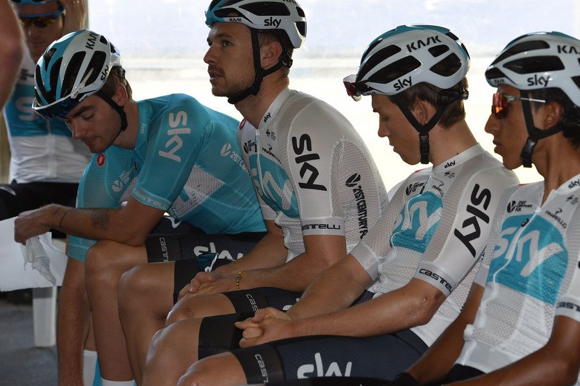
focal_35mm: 140
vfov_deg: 9.8
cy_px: 189
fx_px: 2254
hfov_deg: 14.6
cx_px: 370
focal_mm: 105
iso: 400
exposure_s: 1/250
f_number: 4.5
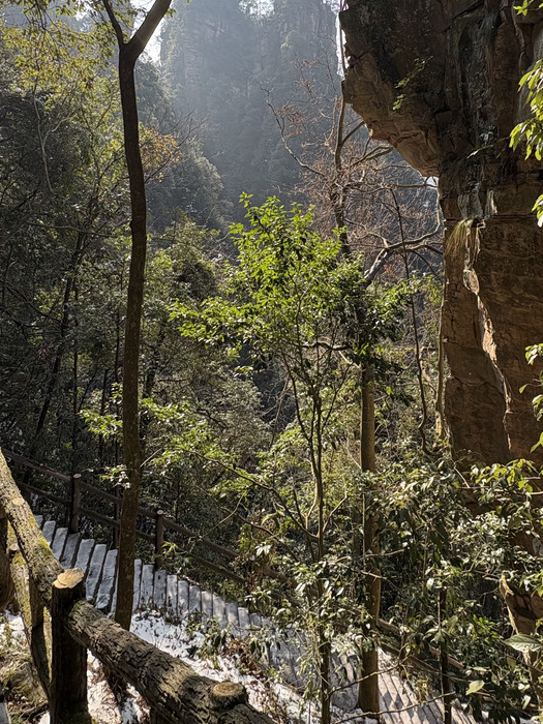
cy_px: 208
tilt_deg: -1.5
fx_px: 502
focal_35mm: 24
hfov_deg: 56.8
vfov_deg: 68.3
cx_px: 262
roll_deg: +0.5
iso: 64
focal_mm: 2.22
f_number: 2.2
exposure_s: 1/409
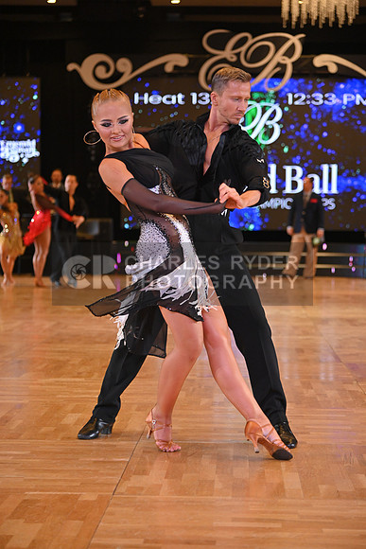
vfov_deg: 23.9
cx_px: 183
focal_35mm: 85
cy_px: 274
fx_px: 1295
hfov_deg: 16.1
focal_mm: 85
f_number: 4
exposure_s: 1/400
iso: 1600
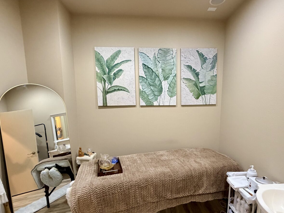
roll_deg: +0.2
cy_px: 123
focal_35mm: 19
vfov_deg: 68.3
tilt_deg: -7.2
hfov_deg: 84.2
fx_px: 156
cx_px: 162
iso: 400
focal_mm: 2.22
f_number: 2.2
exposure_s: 1/60
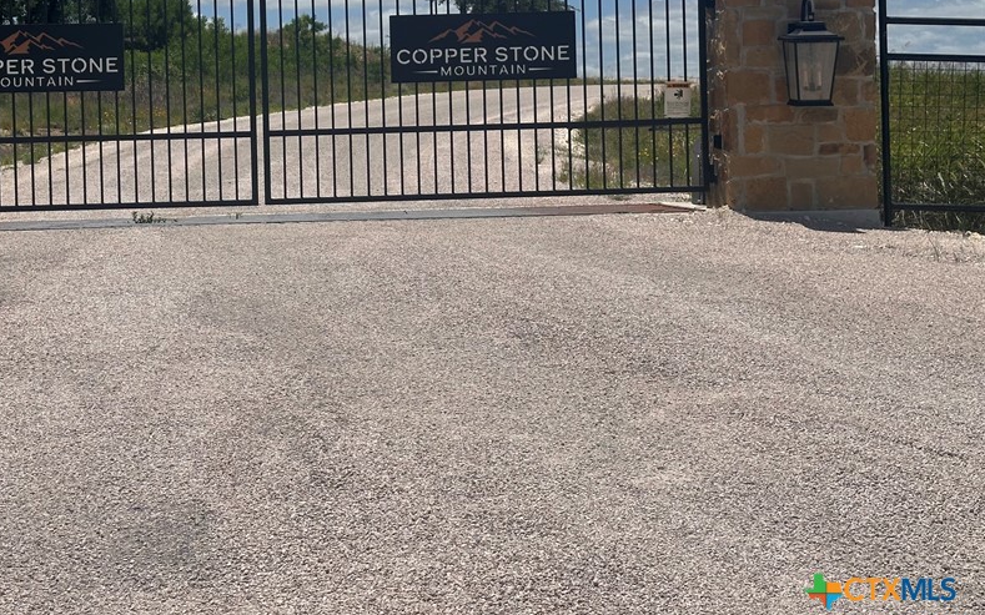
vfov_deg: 19.6
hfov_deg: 30.9
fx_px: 1772
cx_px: 347
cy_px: 156
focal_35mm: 66
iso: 64
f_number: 1.78
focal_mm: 6.86
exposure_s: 1/8929
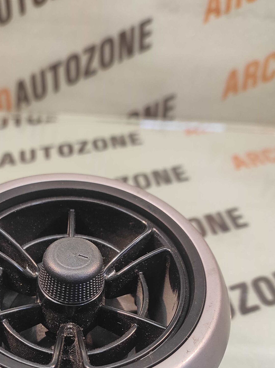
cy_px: 294
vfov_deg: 55.7
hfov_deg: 44.8
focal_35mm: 30
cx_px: 61
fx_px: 318
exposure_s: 1/33
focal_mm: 4.74
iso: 202
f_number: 1.79
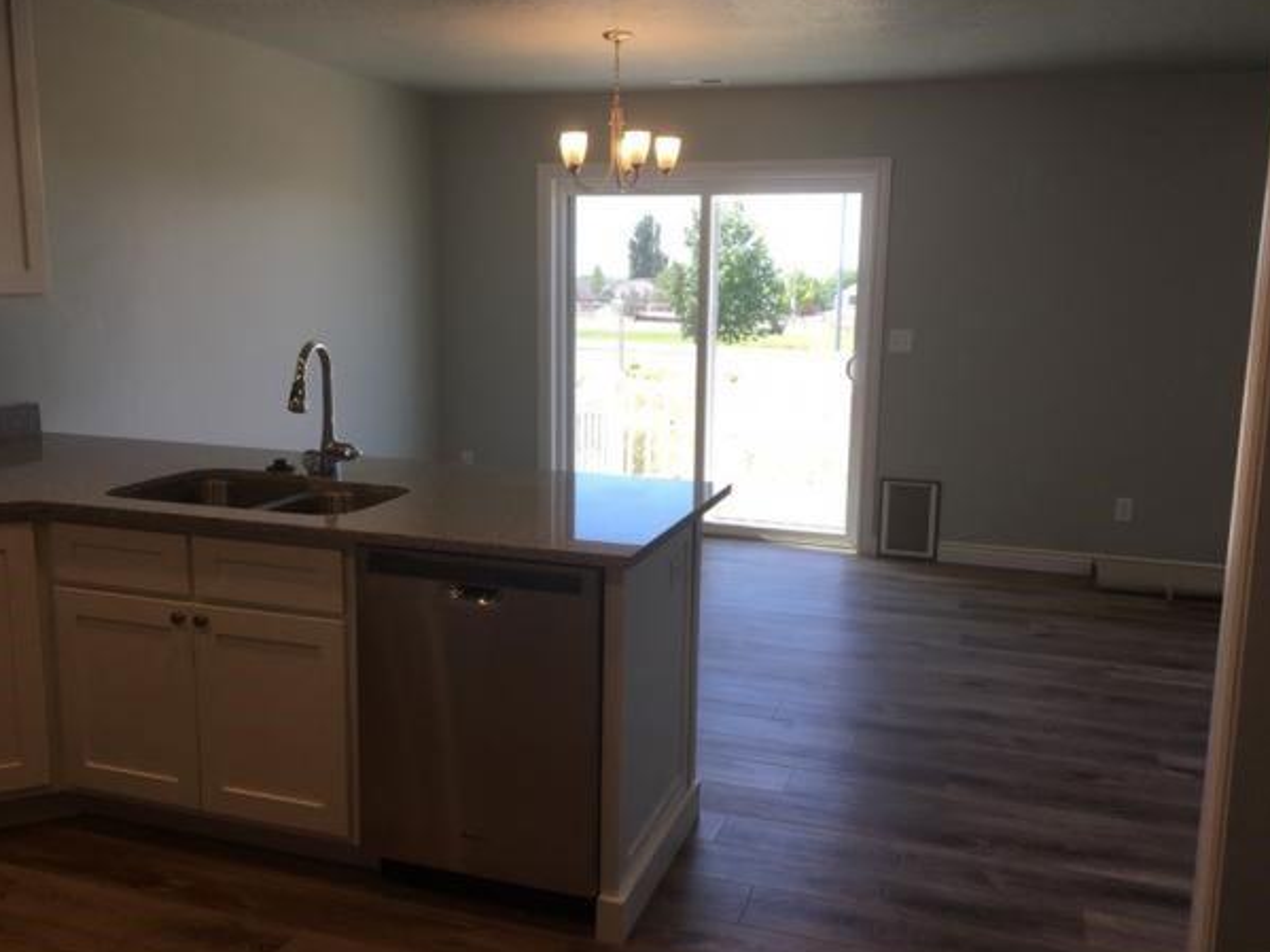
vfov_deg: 45.4
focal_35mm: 31
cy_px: 464
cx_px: 636
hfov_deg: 58.4
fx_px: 1137
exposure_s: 1/125
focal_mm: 4.15
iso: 25
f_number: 2.2
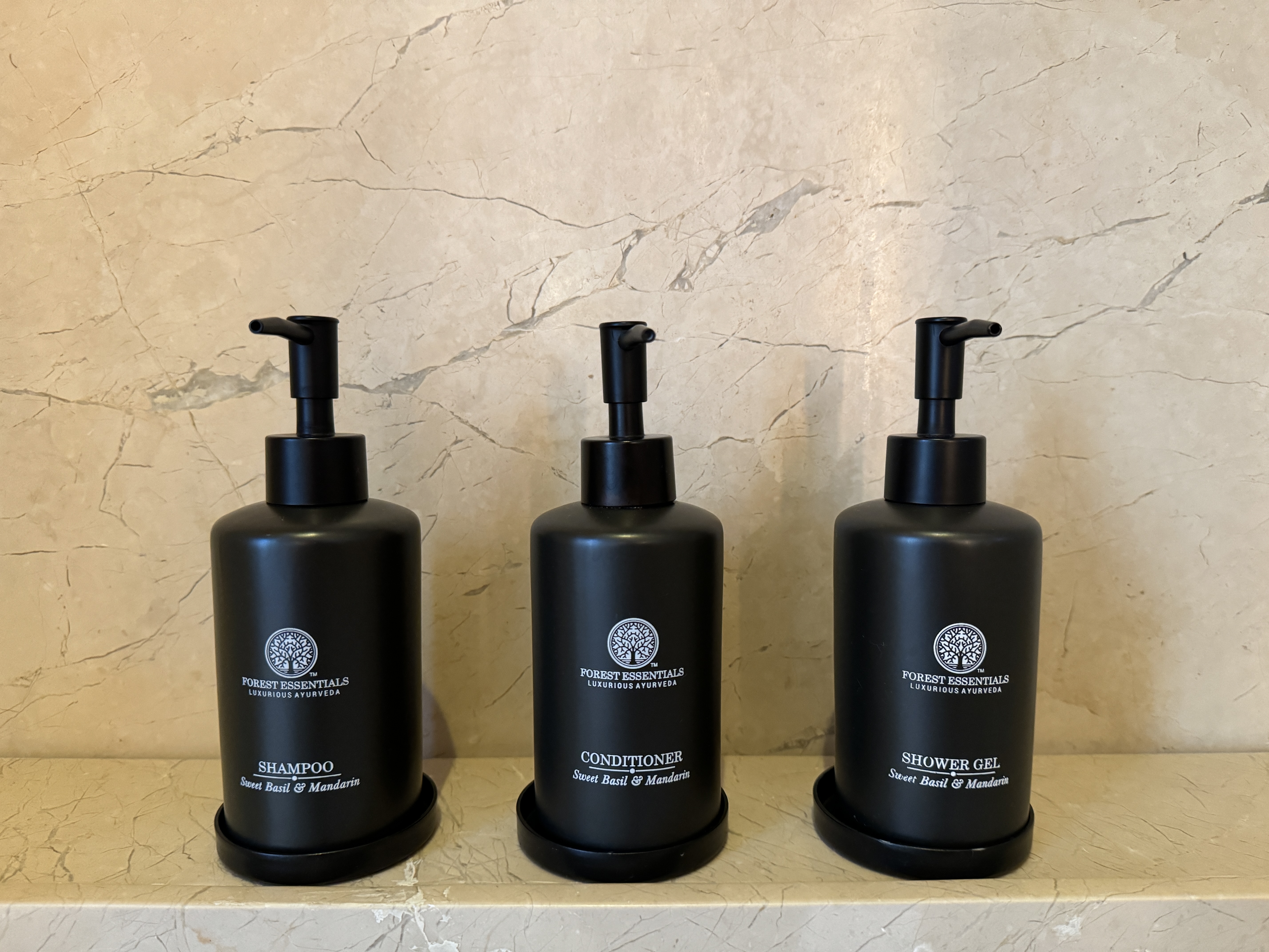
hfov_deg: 71.6
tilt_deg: -5.4
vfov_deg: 56.8
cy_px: 476
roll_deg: -0.1
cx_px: 634
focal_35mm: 24
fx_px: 880
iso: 640
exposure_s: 1/50
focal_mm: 6.86
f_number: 1.78
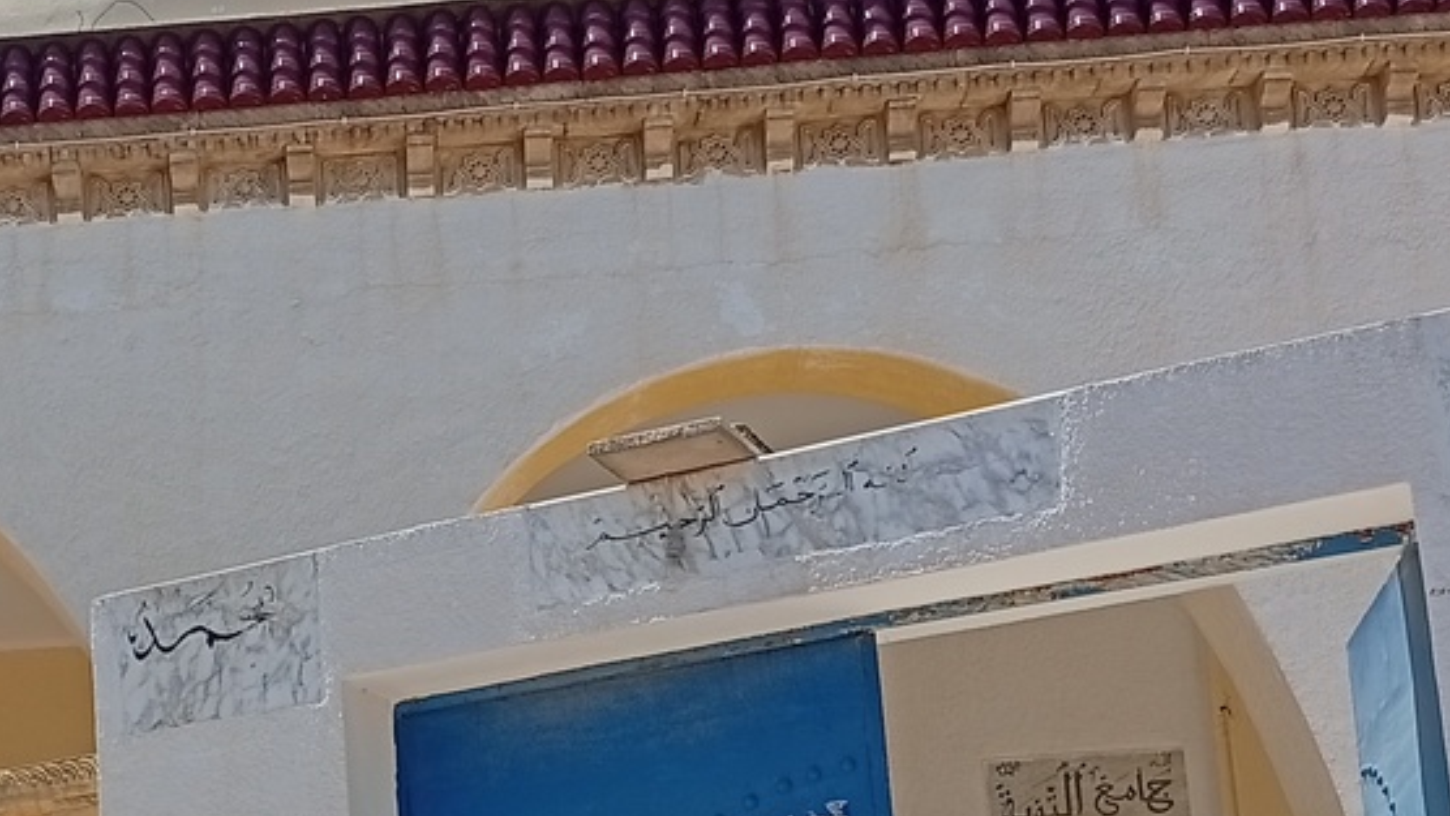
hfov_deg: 27.0
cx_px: 183
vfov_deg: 15.7
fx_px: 2923
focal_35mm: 76
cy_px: 782
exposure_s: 1/704
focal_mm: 3.98
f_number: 1.8
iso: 50
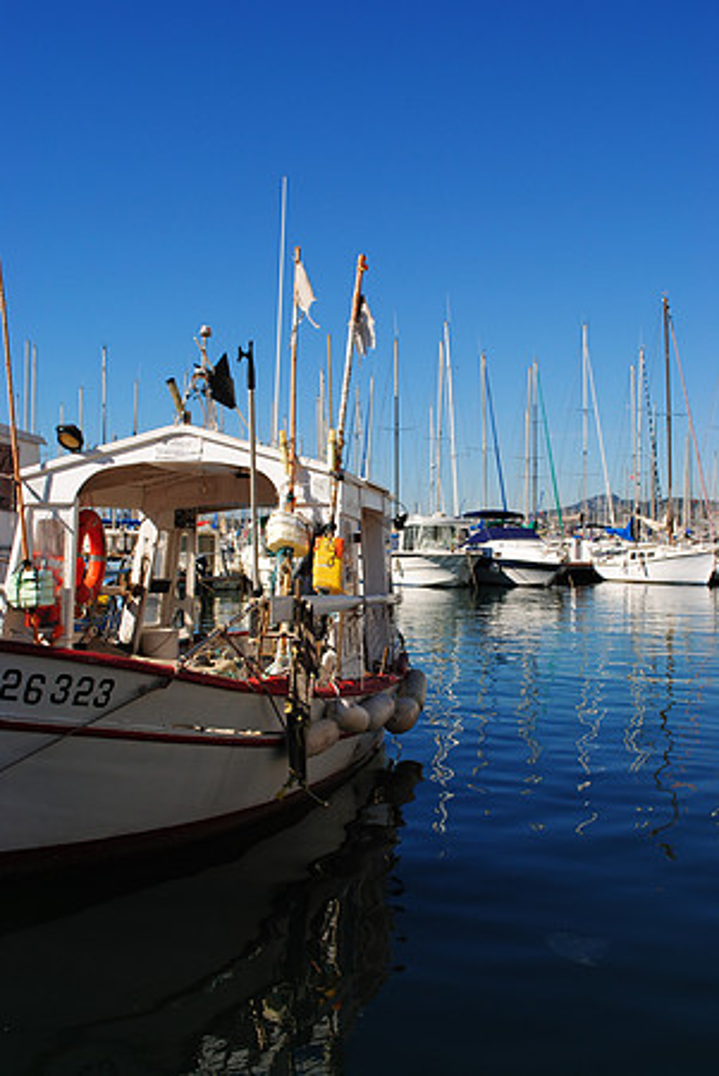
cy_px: 538
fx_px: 1166
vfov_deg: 49.5
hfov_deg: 34.3
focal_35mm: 39
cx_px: 360
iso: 110
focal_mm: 26
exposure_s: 1/250
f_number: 10
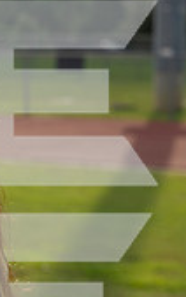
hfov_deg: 6.3
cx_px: -290
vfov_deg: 10.5
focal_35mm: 199
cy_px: 94
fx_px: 1610
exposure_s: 1/640
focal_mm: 57
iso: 250
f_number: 7.1
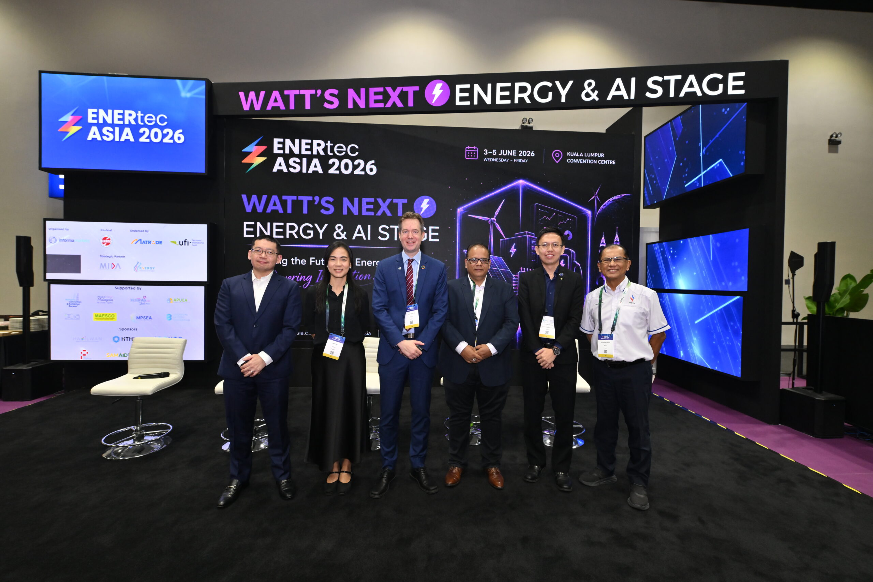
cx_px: 436
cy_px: 291
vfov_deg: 77.3
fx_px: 364
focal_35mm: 15
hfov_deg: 100.4
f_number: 6.3
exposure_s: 1/160
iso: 1600
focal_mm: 15
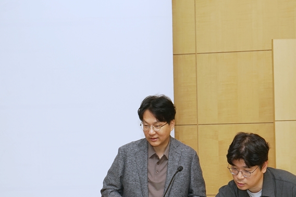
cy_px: 155
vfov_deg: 15.5
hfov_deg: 23.0
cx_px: 197
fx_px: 724
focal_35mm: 88
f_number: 8
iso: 400
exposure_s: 1/100
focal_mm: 50
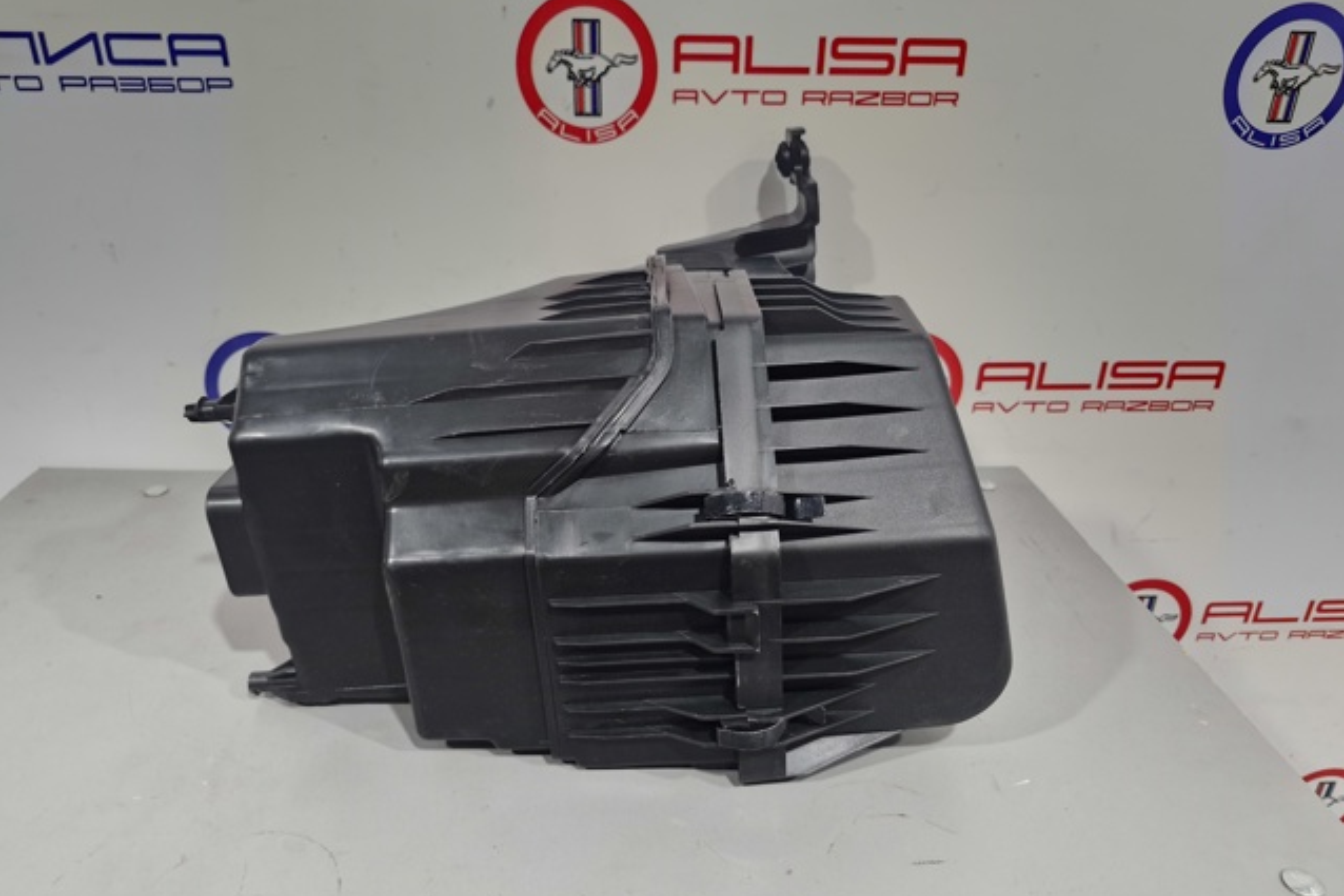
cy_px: 487
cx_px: 672
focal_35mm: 24
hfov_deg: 73.8
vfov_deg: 53.0
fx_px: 896
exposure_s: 1/100
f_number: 1.8
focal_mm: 5.54
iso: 500
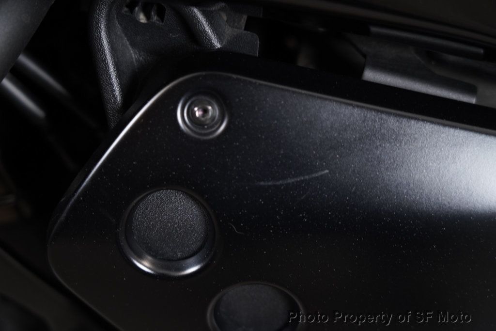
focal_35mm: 105
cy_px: 166
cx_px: 248
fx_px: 1447
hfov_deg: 19.5
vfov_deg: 13.0
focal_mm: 105
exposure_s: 1/100
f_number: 4
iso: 1600
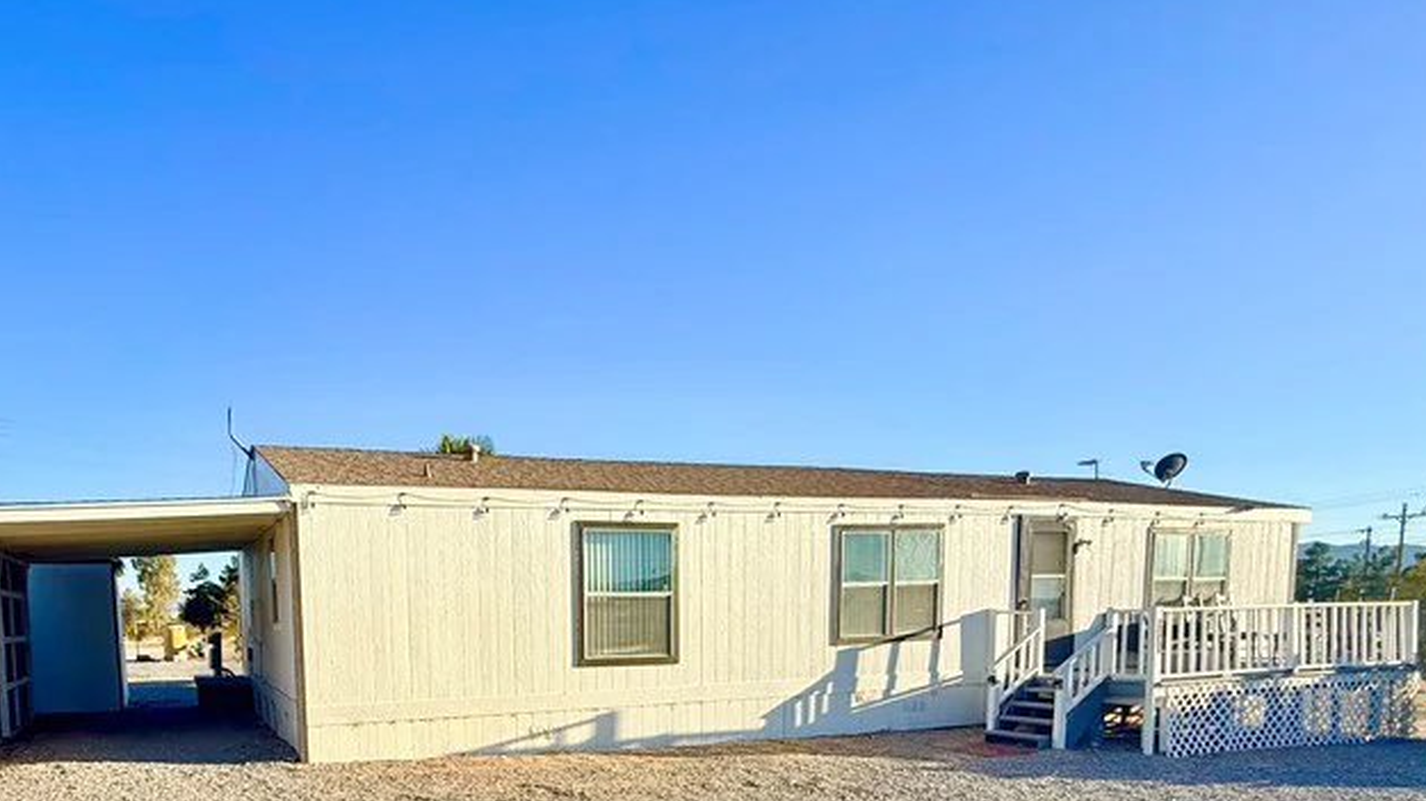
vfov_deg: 42.5
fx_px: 945
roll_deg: +1.1
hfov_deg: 72.4
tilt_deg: -5.3
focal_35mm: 25
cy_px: 707
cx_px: 509
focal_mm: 2.22
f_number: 2.2
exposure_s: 1/1464
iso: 50
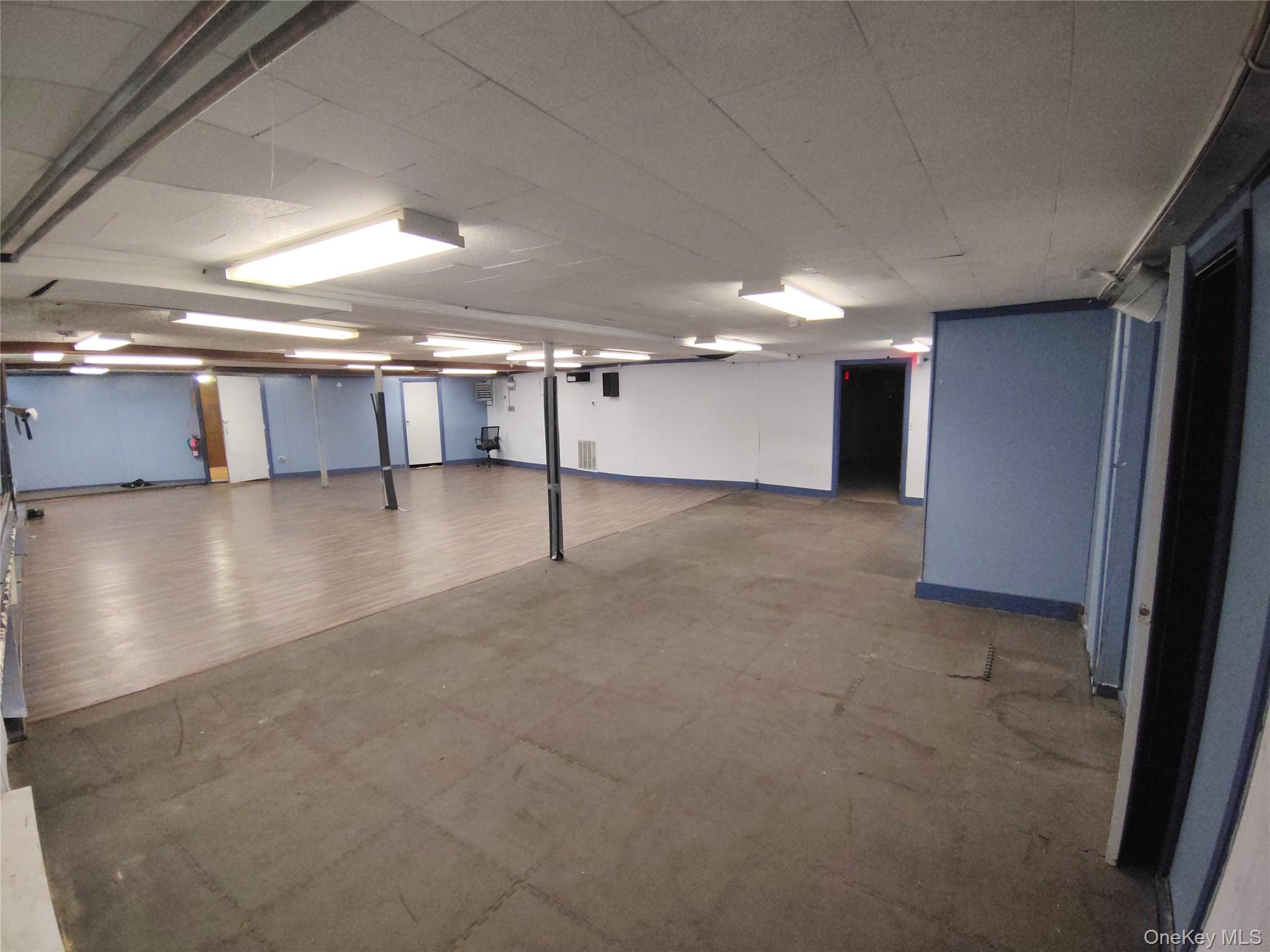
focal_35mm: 16
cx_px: 635
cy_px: 476
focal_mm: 2.13
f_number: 2.2
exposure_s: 1/24
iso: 323
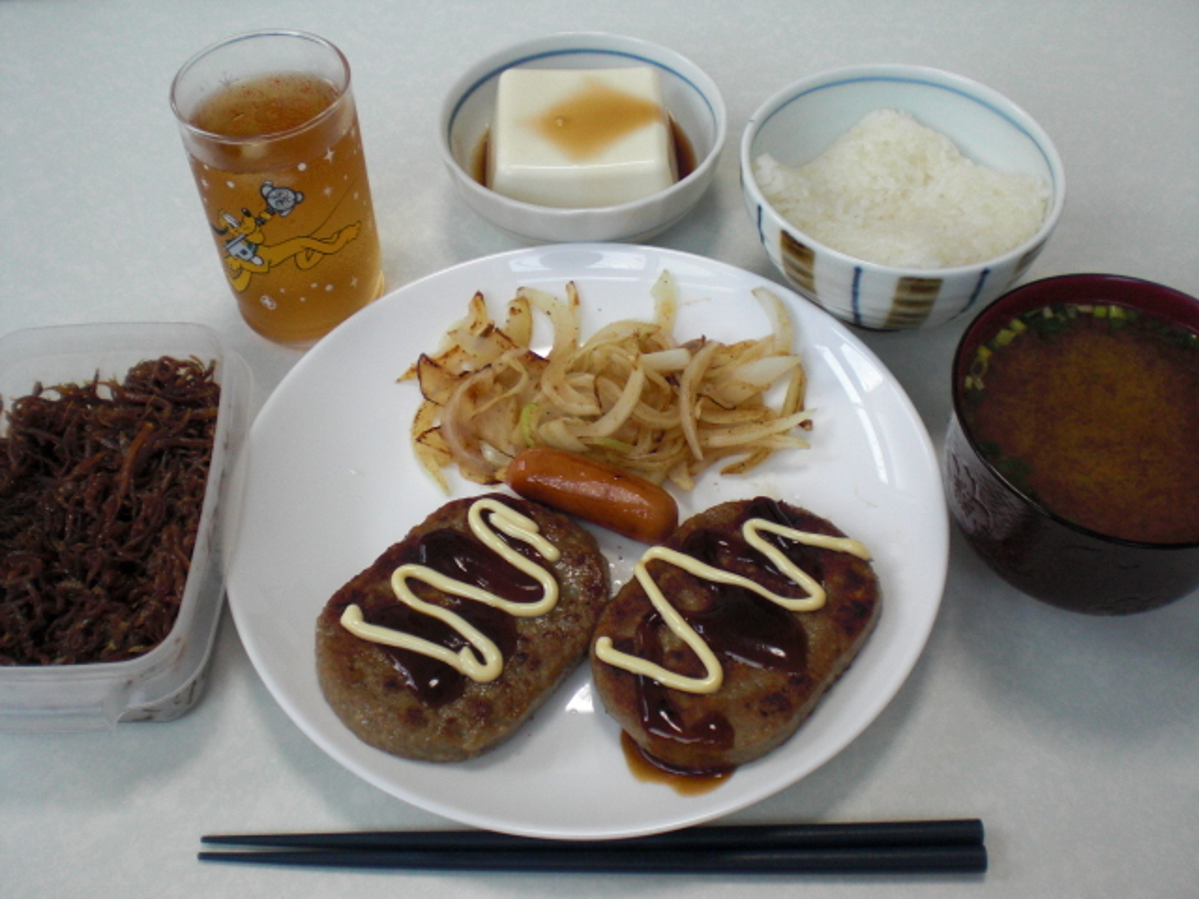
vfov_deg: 37.7
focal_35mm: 38
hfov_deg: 49.0
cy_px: 450
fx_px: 1316
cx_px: 600
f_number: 3.1
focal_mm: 6.3
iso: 200
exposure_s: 1/80
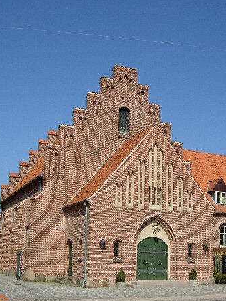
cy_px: 188
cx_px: 120
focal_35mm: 48
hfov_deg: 30.3
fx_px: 417
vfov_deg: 39.4
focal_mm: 7.5
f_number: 6.8
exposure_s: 1/342
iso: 50
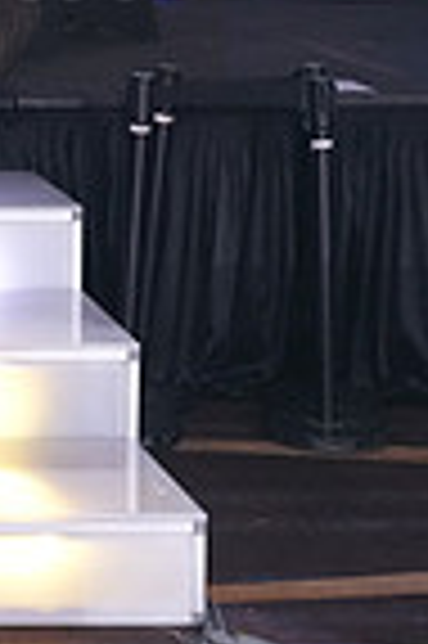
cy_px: -68
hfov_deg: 9.6
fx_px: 2395
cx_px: -394
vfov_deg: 14.9
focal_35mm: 134
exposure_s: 1/500
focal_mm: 33
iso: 3200
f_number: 4
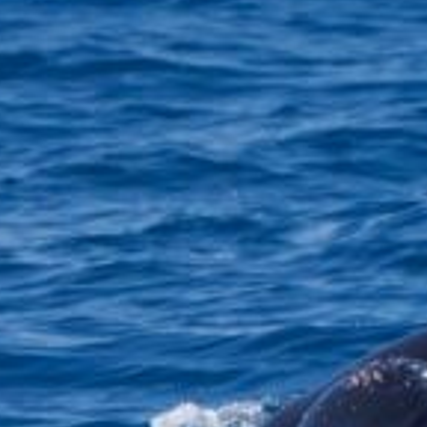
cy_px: 414
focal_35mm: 1987
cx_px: 1044
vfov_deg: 0.9
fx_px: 27730
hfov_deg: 0.9
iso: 1000
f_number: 8
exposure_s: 1/3200
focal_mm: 422
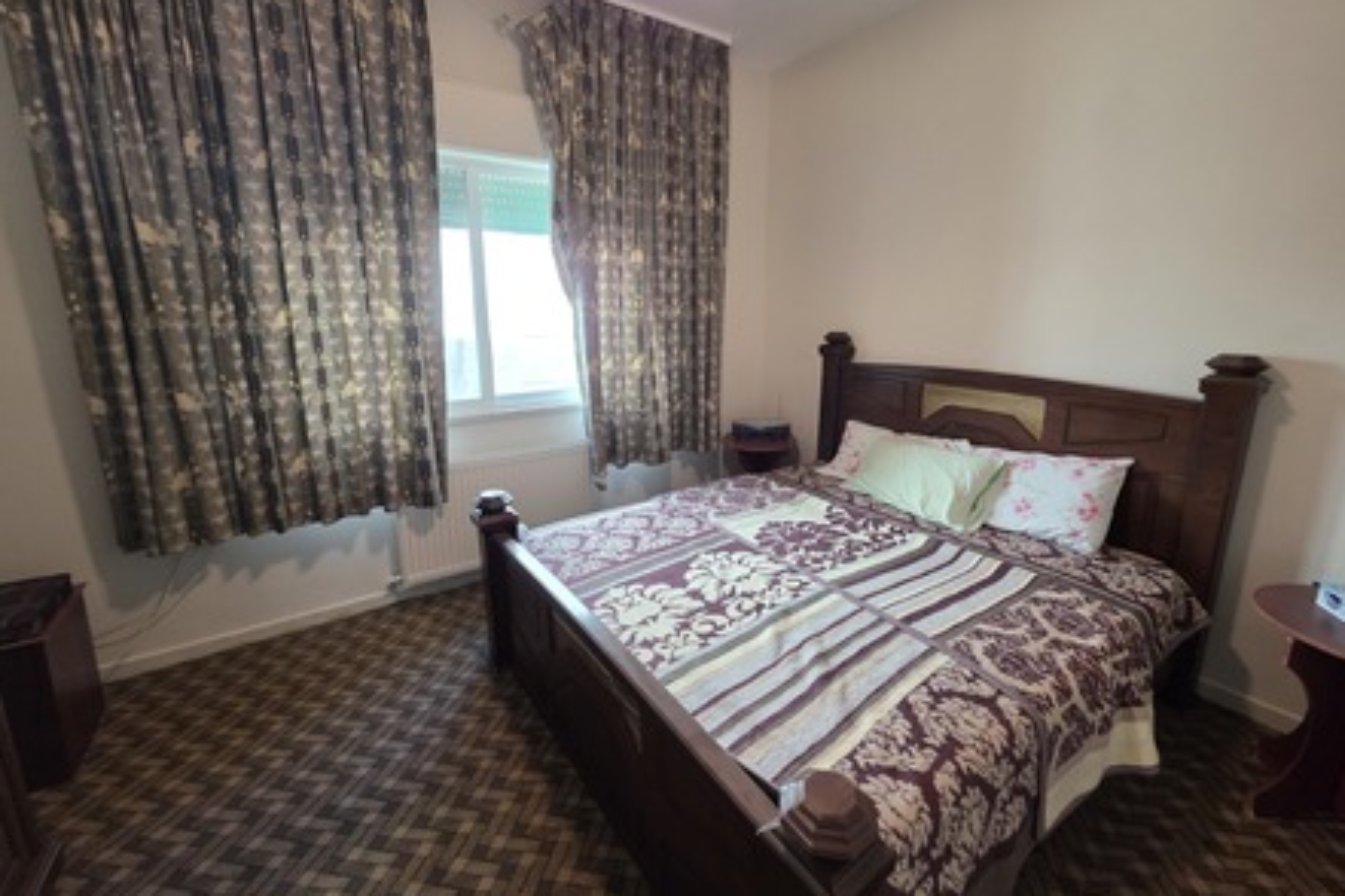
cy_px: 428
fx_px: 523
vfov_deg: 81.2
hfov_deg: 104.2
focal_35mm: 14
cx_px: 685
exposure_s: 1/100
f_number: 1.9
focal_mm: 2.2
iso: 250
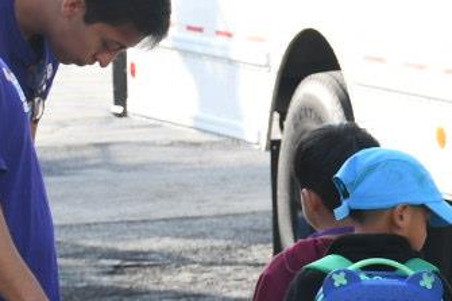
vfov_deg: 4.7
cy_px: -28
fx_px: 3639
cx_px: 897
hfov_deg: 6.9
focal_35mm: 290
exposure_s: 1/125
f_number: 7.1
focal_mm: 40
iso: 160
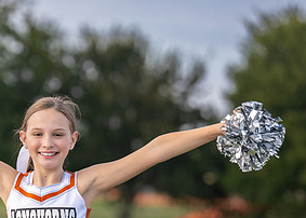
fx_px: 2468
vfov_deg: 5.1
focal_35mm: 284
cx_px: 23
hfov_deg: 7.1
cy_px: 237
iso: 400
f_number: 2.8
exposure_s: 1/3200
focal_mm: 122
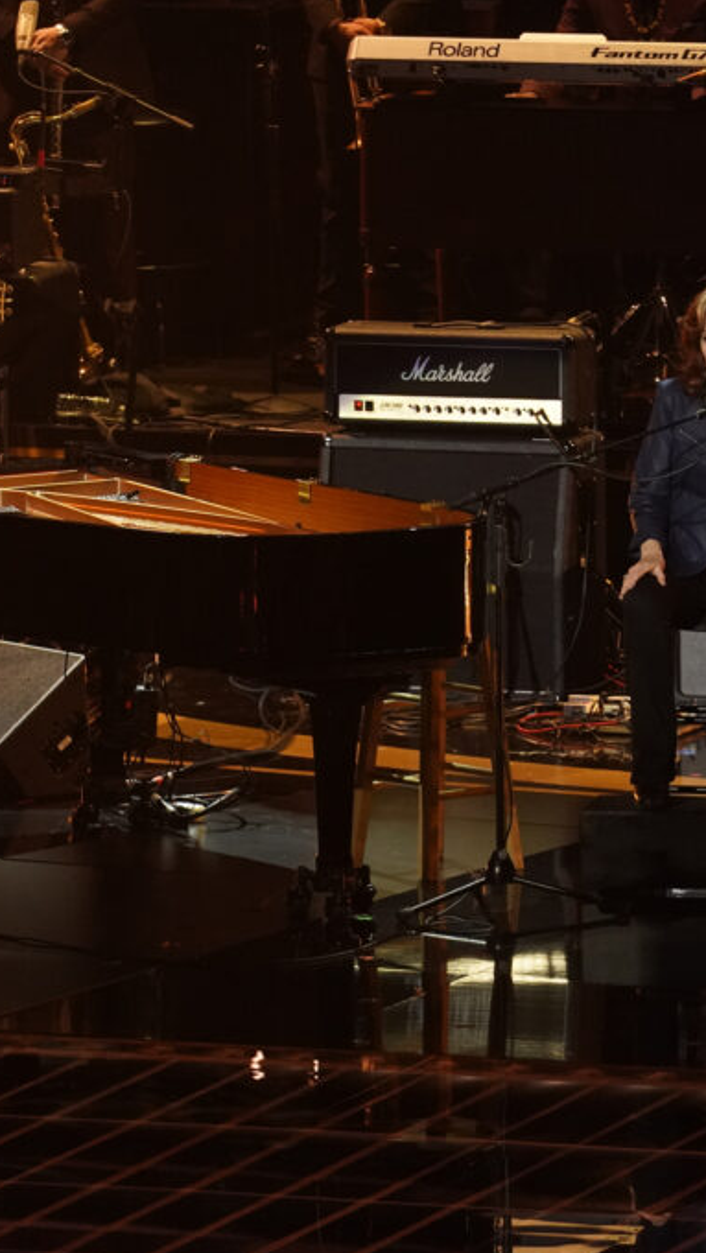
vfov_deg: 4.6
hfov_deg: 2.6
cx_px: 284
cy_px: 627
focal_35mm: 473
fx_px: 15726
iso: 6400
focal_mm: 300
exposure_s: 1/250
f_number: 5.6
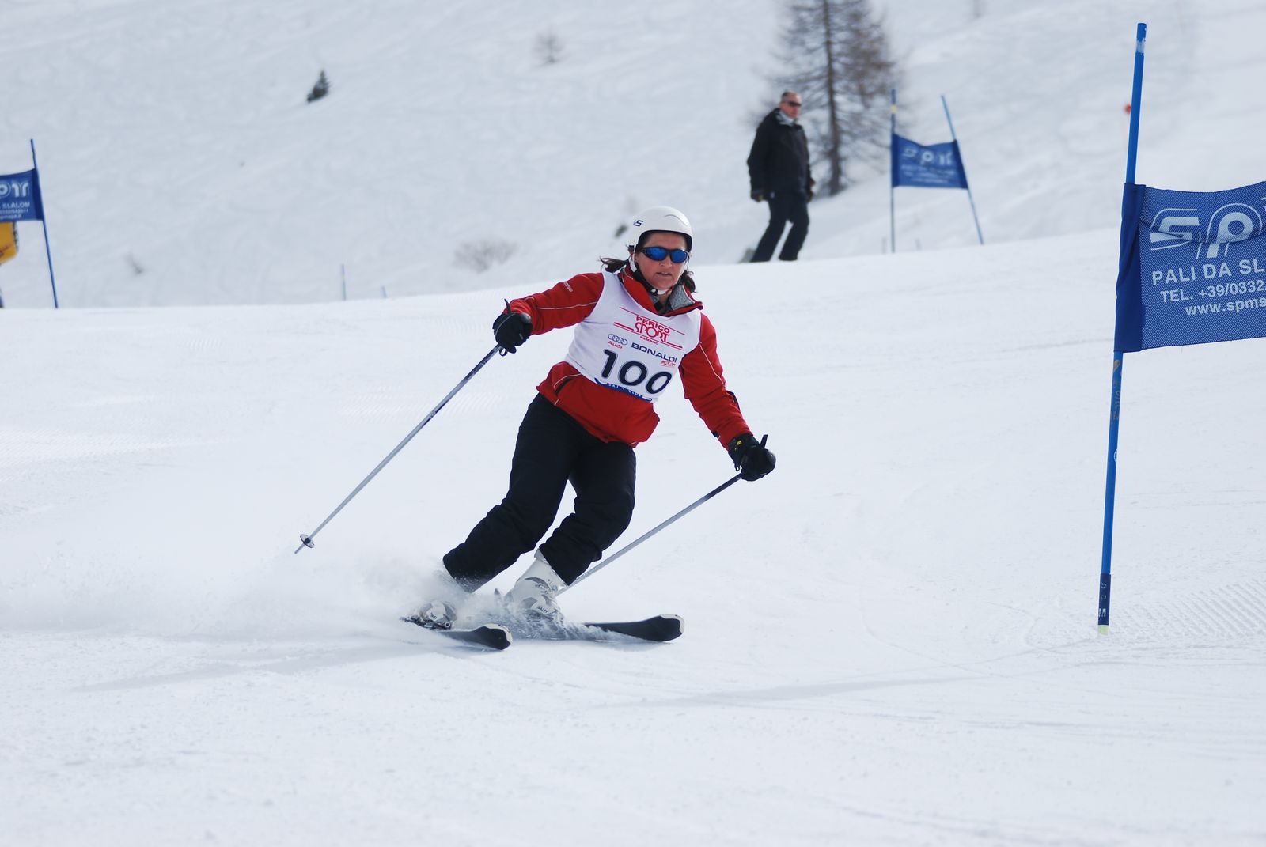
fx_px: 7130
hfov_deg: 10.1
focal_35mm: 202
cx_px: 633
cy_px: 424
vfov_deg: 6.8
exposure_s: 1/1250
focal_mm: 135
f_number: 5
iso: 100
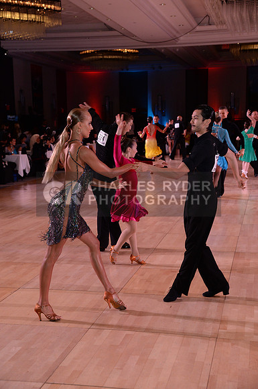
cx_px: 129
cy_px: 194
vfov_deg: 34.5
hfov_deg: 23.3
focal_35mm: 58
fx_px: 625
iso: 2000
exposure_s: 1/250
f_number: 5
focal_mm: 58
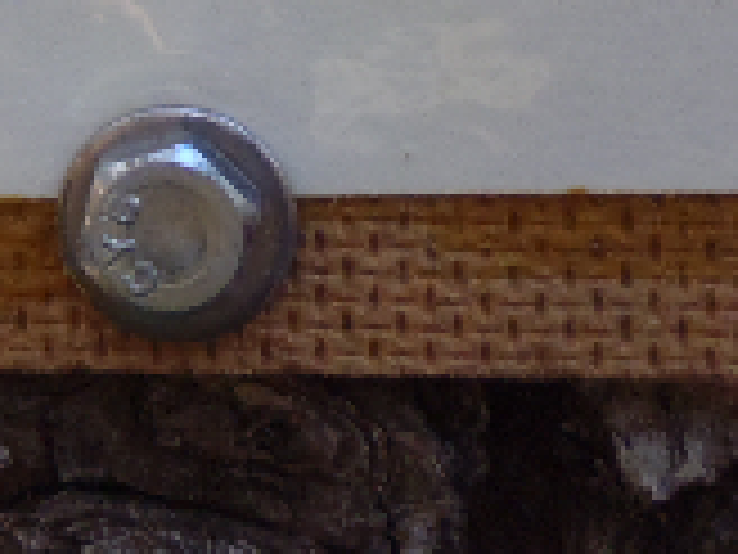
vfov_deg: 9.7
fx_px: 3070
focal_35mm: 144
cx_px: -194
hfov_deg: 13.3
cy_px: -473
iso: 200
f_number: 4.7
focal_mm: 6.64
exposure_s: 1/25
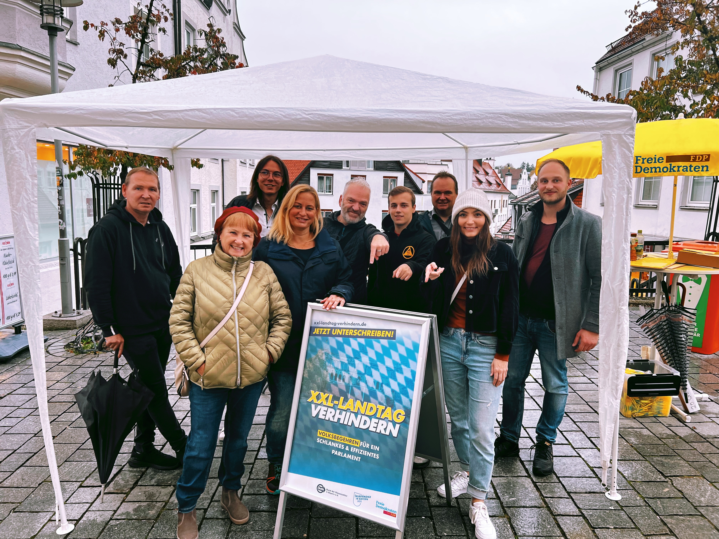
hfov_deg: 67.3
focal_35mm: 26
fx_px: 540
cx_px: 360
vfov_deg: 53.1
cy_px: 270
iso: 100
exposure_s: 1/100
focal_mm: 5.7
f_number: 1.5
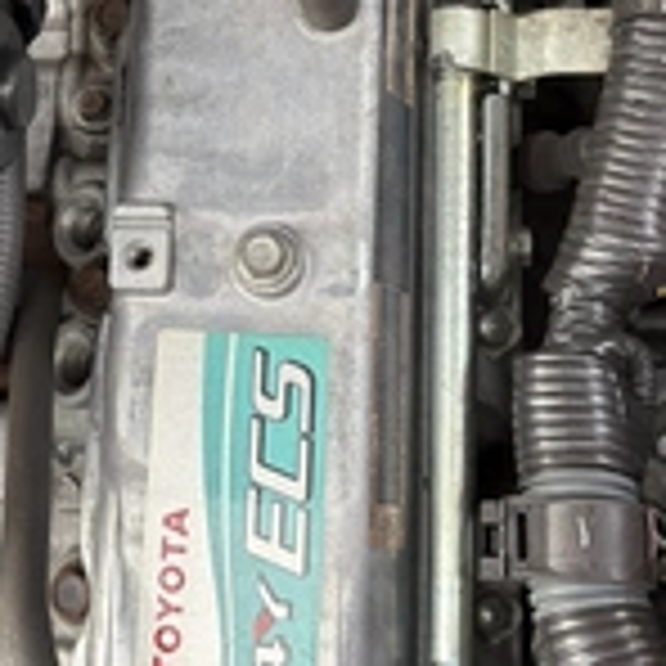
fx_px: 1350
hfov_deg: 27.3
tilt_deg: -68.3
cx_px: 153
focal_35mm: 62
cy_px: 144
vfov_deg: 27.2
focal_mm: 5.96
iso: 100
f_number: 1.6
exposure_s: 1/121
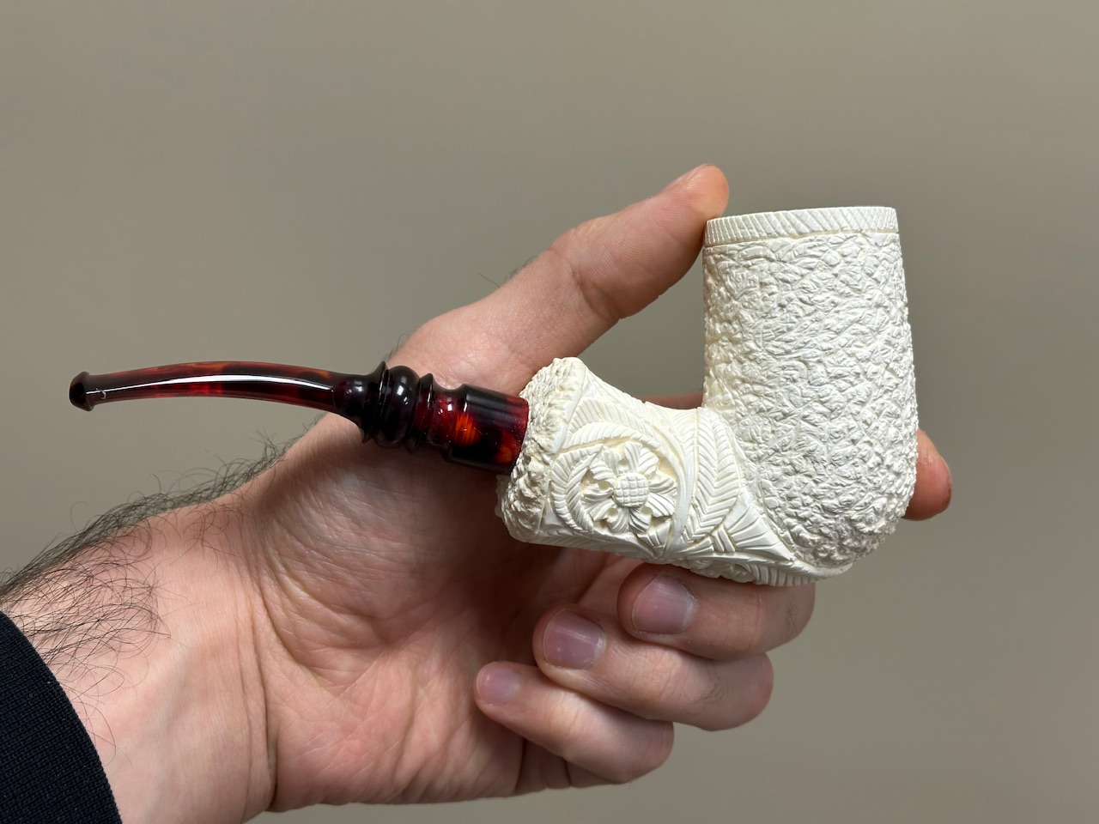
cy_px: 412
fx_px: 1524
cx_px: 550
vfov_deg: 30.3
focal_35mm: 48
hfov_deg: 39.7
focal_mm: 6.86
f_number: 1.78
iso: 80
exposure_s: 1/121
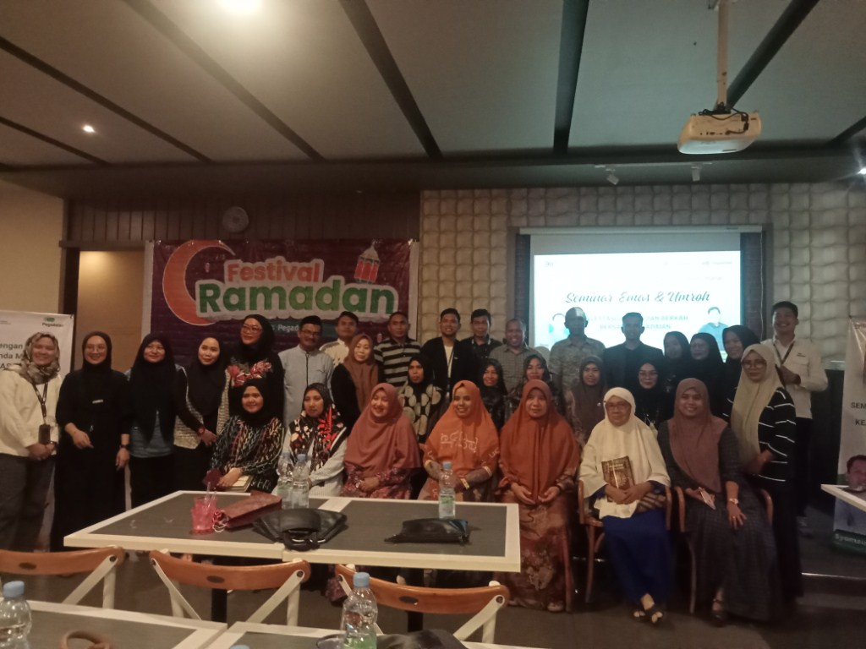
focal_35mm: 28
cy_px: 324
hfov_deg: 63.4
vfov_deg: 49.7
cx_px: 433
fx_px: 700
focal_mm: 3.46
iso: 1607
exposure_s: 1/25
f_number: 2.2
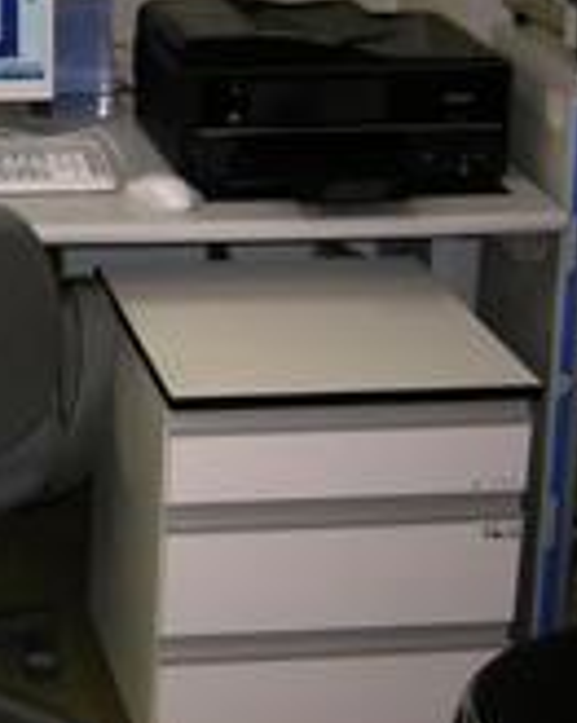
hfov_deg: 14.0
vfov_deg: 18.1
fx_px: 2243
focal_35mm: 105
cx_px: -203
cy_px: 110
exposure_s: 1/60.1
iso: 64
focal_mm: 9.1
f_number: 2.9
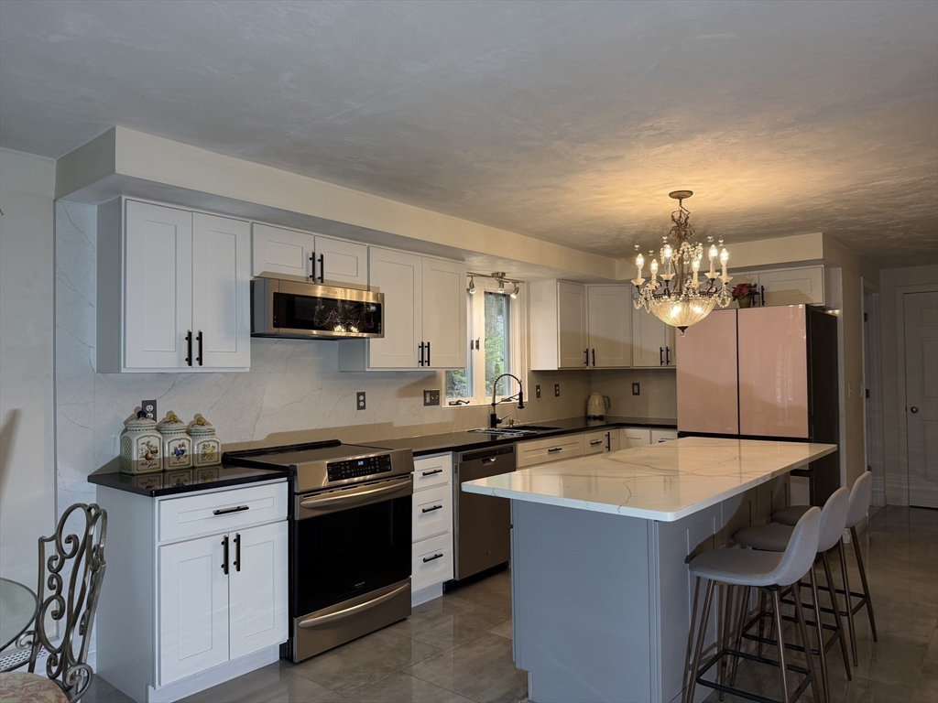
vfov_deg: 56.8
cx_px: 469
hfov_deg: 71.6
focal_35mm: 24
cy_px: 352
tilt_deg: +1.2
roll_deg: +0.8
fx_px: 650
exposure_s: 1/120
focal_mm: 6.76
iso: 125
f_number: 1.78
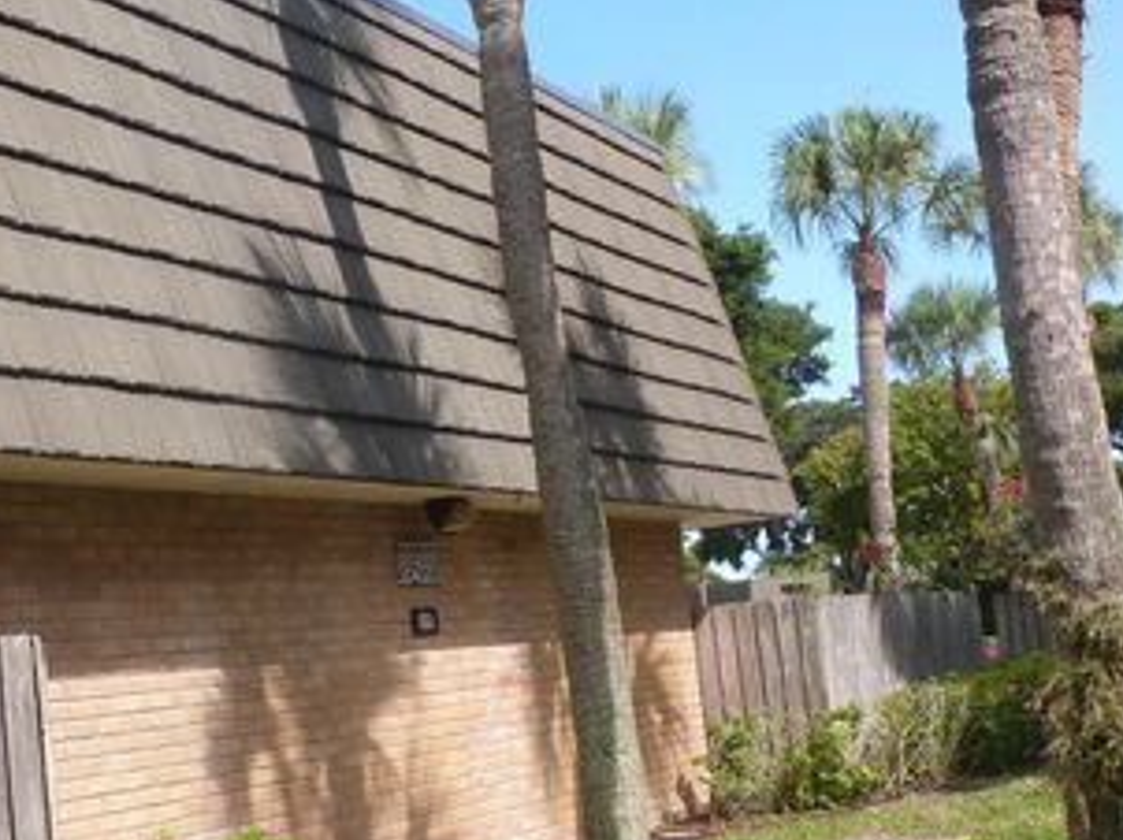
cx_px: 309
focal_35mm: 53
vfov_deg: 27.4
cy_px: 528
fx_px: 1718
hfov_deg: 35.5
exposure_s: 1/250
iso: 80
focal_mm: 4.1
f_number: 4
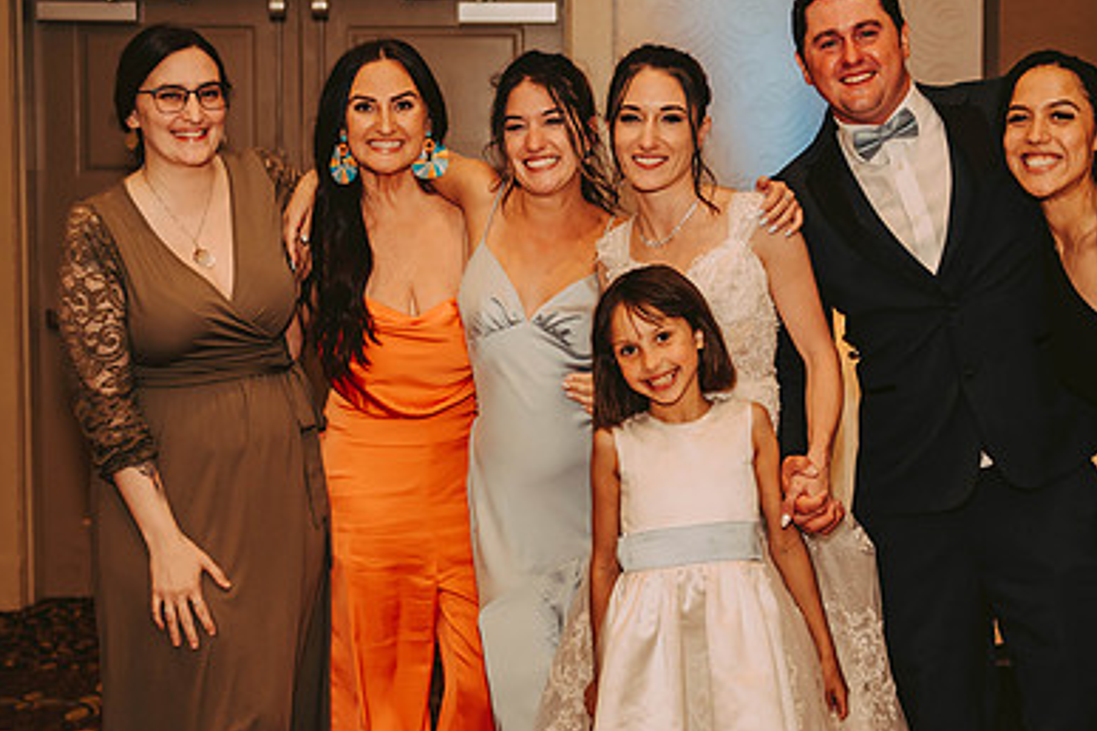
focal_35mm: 72
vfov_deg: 18.9
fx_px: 2194
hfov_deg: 28.0
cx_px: 697
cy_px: 288
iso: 500
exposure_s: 1/60
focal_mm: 48
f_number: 2.8
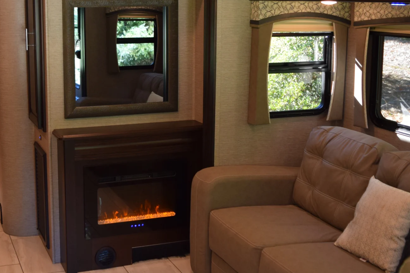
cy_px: 85
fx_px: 604
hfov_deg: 36.9
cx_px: 122
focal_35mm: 53
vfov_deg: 25.4
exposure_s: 1/60
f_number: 4
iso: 450
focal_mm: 18
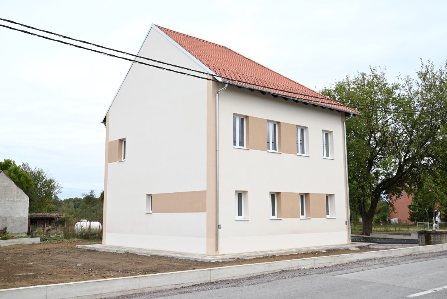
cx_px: 224
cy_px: 150
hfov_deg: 53.1
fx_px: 447
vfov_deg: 36.9
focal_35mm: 36
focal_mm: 36
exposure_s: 1/400
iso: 160
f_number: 4
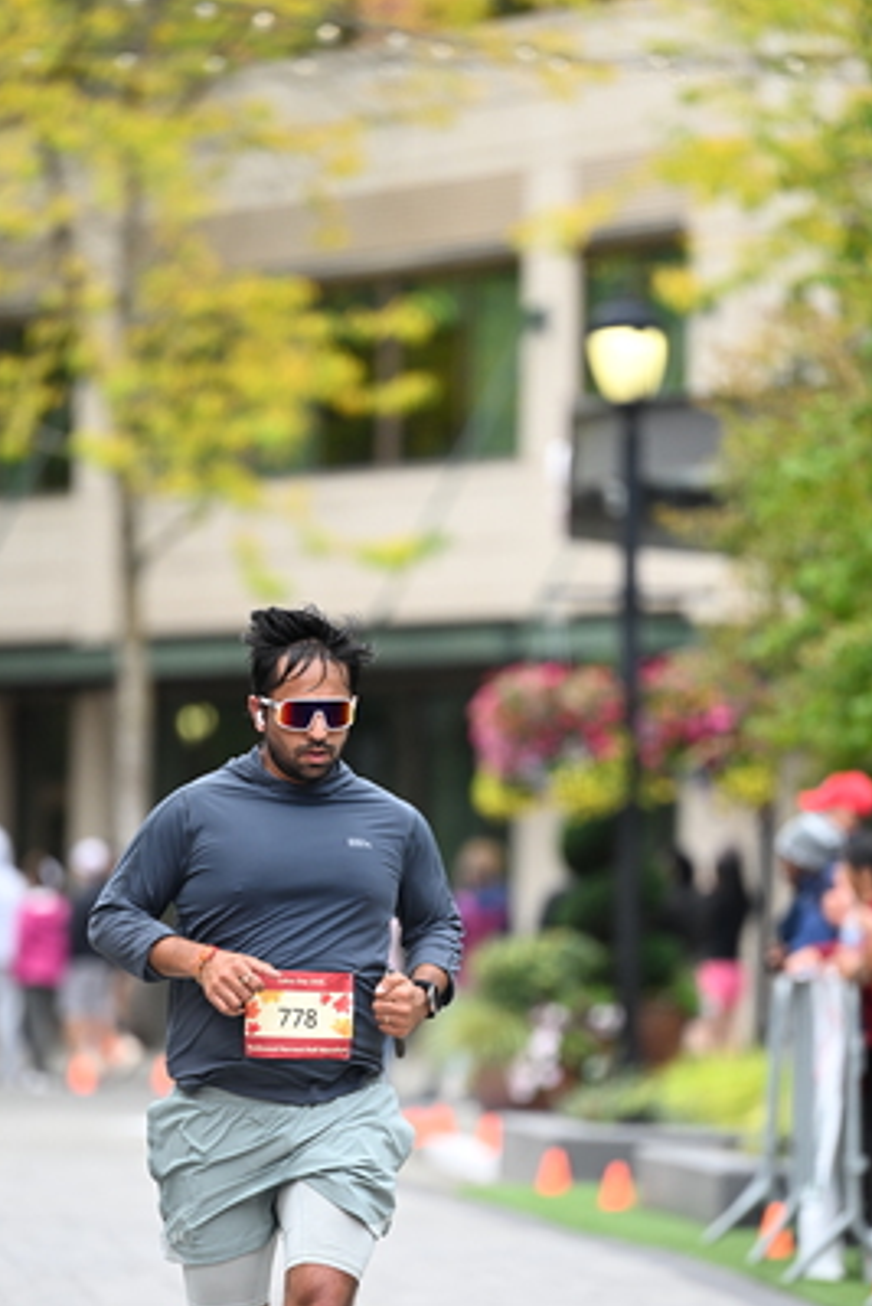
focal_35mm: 268
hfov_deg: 5.1
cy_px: 810
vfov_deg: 7.7
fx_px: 9728
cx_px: 446
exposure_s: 1/1600
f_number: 2.8
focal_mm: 195
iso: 800
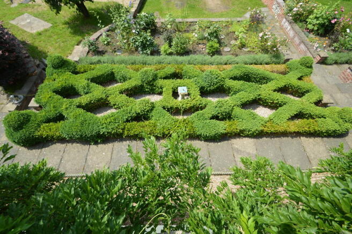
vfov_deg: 77.2
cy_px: 117
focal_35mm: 15
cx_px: 176
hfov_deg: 100.4
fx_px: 147
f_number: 7.1
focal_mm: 10
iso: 100
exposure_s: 1/200
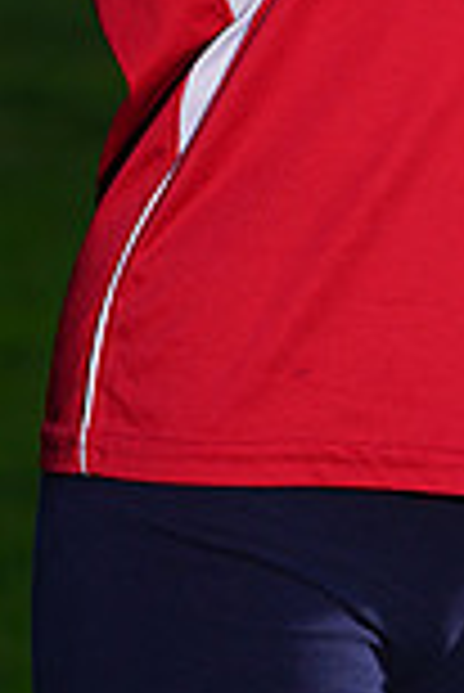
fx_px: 13791
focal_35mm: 715
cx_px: 182
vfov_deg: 2.9
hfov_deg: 1.9
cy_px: -342
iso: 200
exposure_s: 1/250
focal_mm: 190
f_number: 9
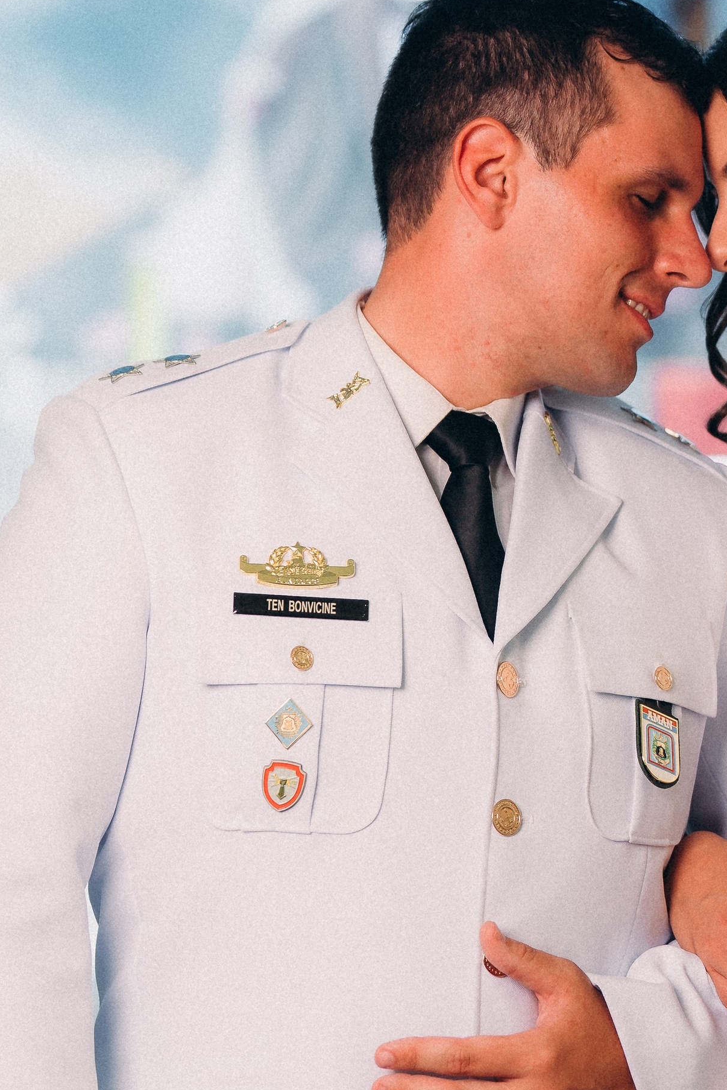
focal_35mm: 172
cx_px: 703
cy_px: 417
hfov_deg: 8.0
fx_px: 5208
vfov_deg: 11.9
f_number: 2.8
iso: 320
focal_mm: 81
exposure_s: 1/640
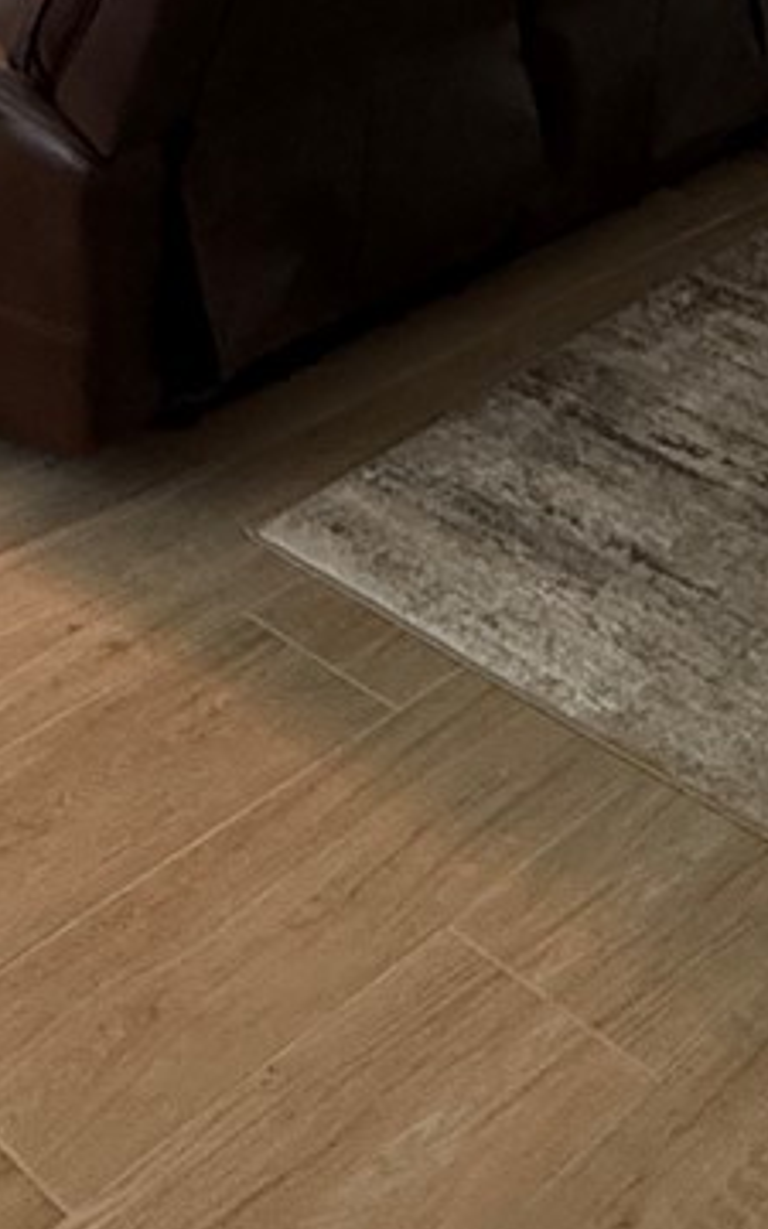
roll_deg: -0.8
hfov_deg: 19.5
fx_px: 2210
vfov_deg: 25.4
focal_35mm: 66
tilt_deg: -3.9
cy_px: -492
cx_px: 154
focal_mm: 2.22
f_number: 2.2
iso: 320
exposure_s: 1/60
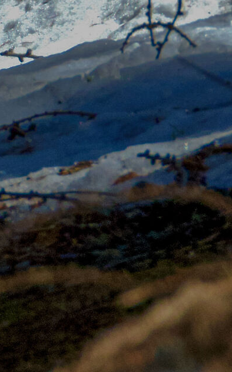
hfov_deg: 0.4
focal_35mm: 3472
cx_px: -449
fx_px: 35108
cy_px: -117
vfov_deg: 0.6
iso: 100
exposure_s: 1/640
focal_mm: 155
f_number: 5.6
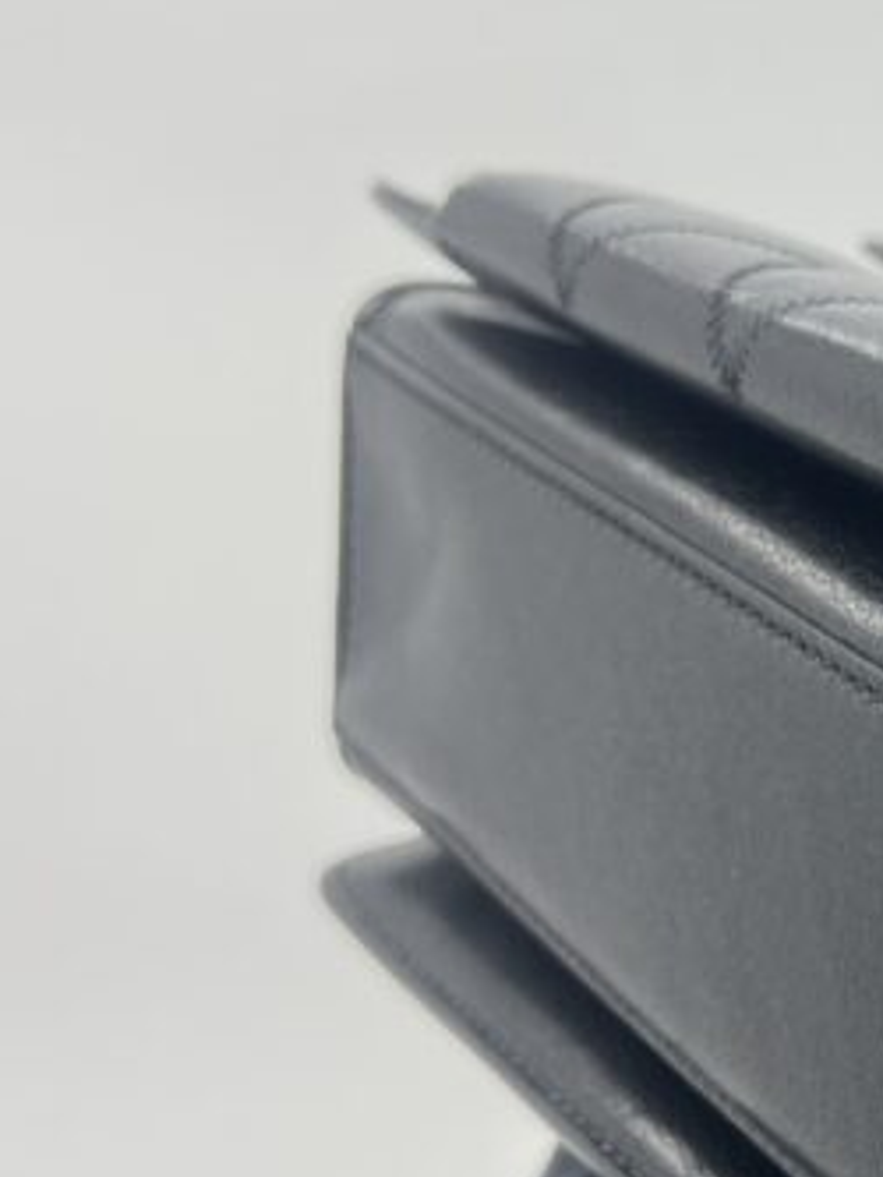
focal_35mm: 80
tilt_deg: -18.1
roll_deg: -1.0
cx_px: 1240
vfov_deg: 24.3
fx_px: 2719
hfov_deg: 17.0
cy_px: 802
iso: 32
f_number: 1.5
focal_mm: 5.7
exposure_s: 1/100
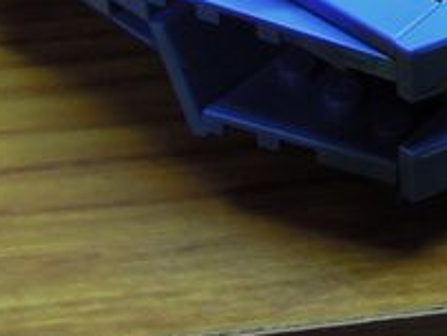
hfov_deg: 19.0
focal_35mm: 95
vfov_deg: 13.8
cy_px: -276
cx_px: 591
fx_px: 1228
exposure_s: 1/50
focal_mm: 4.3
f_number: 1.8
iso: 160
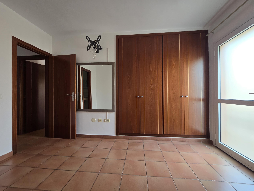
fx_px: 95
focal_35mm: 13
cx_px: 127
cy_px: 96
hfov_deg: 106.2
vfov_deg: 89.9
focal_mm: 2.2
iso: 125
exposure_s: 1/100
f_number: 2.2
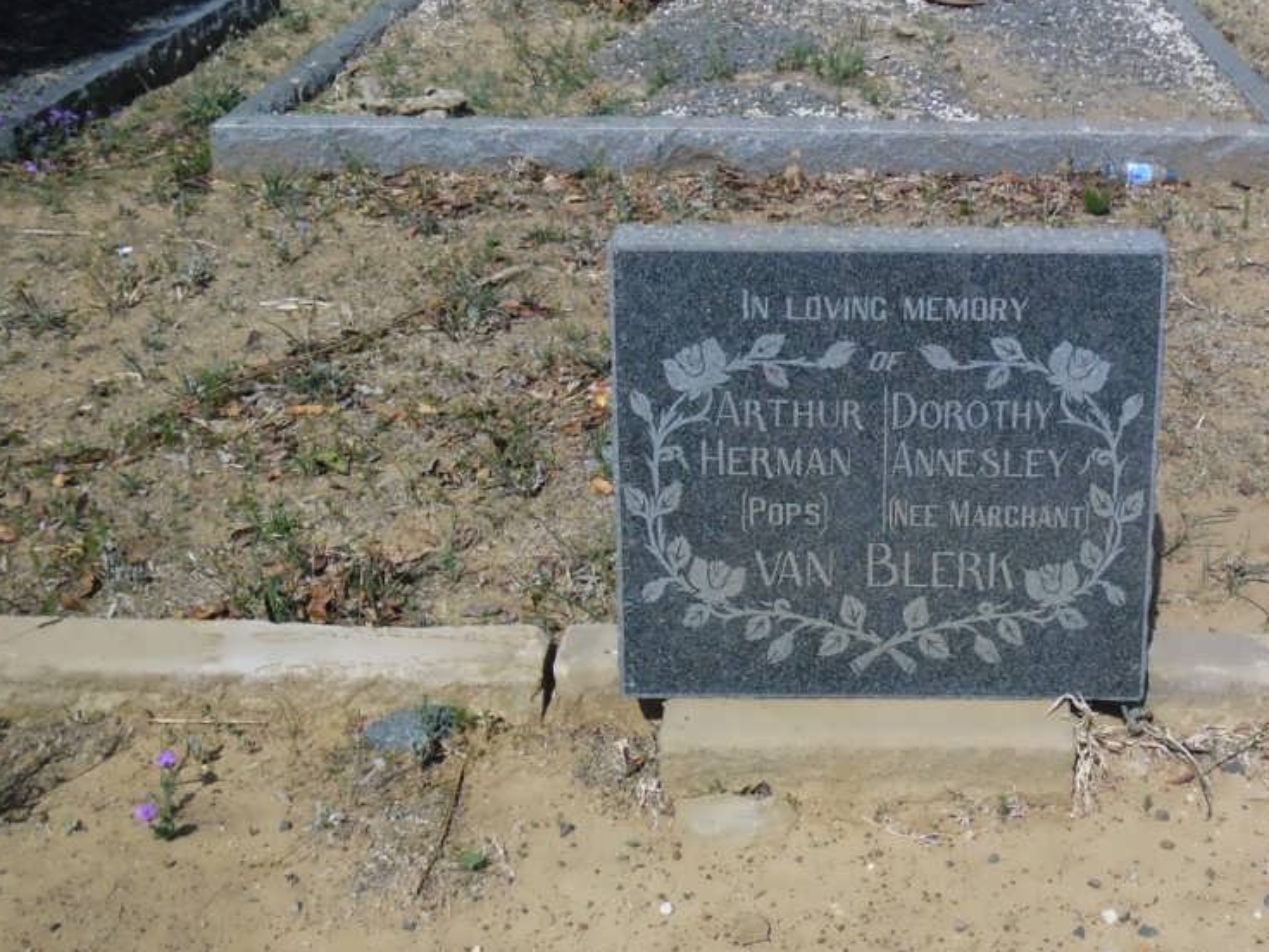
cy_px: 464
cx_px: 878
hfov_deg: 42.2
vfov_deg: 32.9
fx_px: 1613
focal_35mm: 44
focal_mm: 4.9
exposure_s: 1/304
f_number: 9
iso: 80
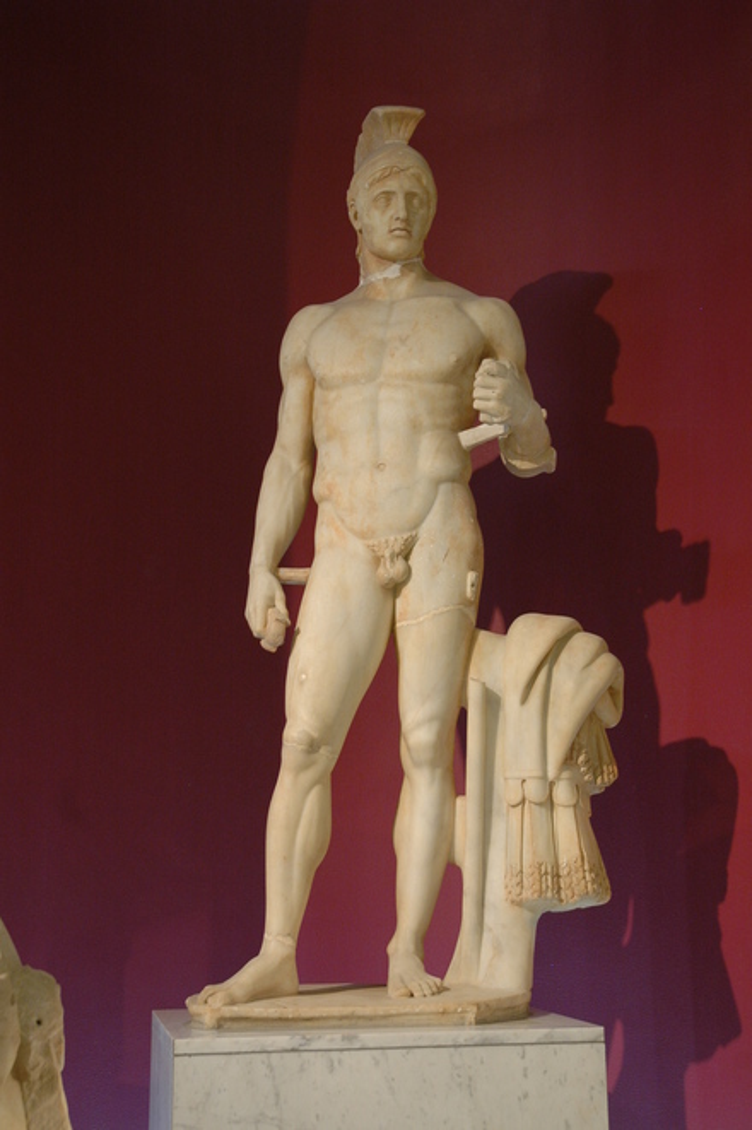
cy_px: 565
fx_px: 1458
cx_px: 376
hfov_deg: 28.9
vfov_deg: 42.3
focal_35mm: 46
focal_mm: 31
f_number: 4.5
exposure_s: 1/10
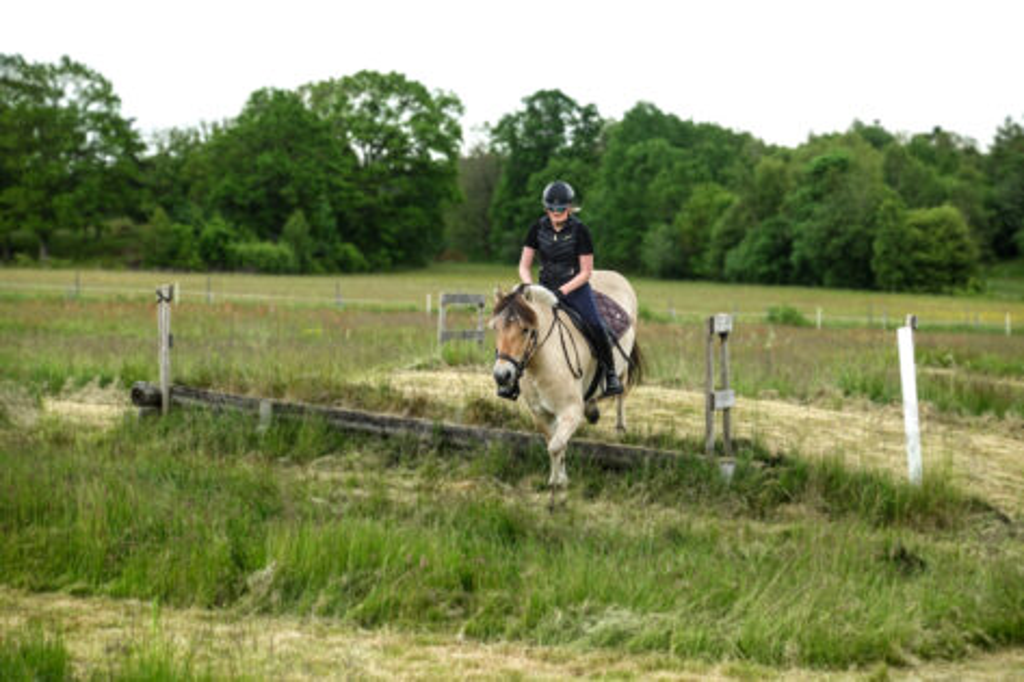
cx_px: 512
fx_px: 1820
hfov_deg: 31.4
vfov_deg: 21.2
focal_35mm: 64
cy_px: 341
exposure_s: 1/125
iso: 125
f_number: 5.6
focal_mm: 23.53
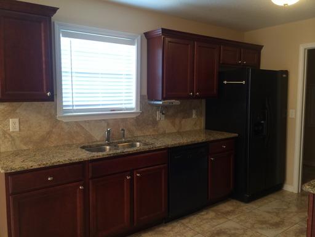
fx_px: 273
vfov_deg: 46.8
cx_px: 158
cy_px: 118
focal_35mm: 30
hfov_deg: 60.0
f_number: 2.2
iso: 125
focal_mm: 4.12
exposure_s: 1/30
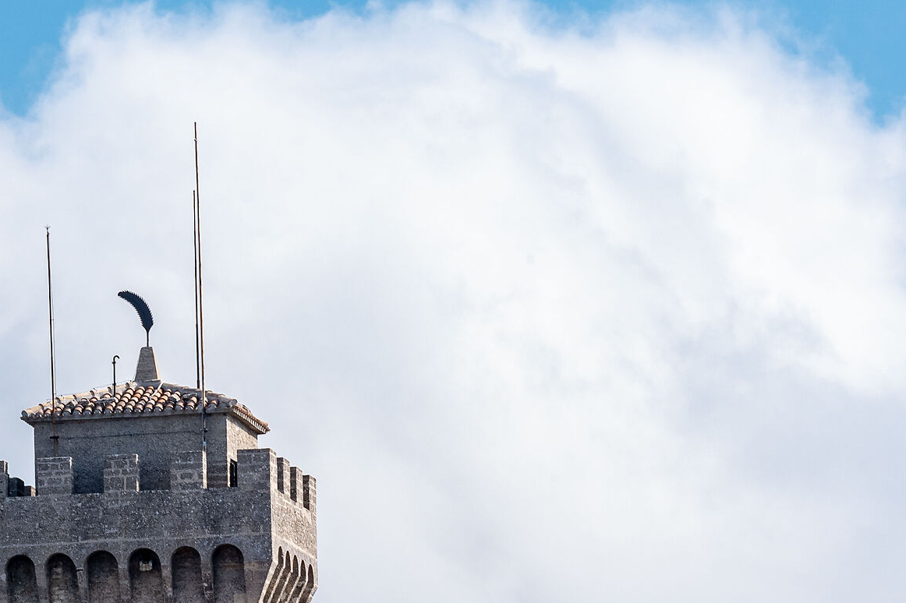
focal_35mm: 438
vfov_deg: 3.1
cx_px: 77
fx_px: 11019
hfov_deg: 4.7
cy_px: 418
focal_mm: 141.3
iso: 200
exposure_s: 1/200
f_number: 10
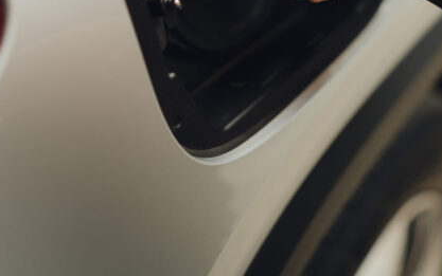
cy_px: -33
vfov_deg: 16.4
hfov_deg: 26.2
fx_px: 928
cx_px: 367
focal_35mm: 77
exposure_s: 1/500
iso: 100
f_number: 1.4
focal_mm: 35
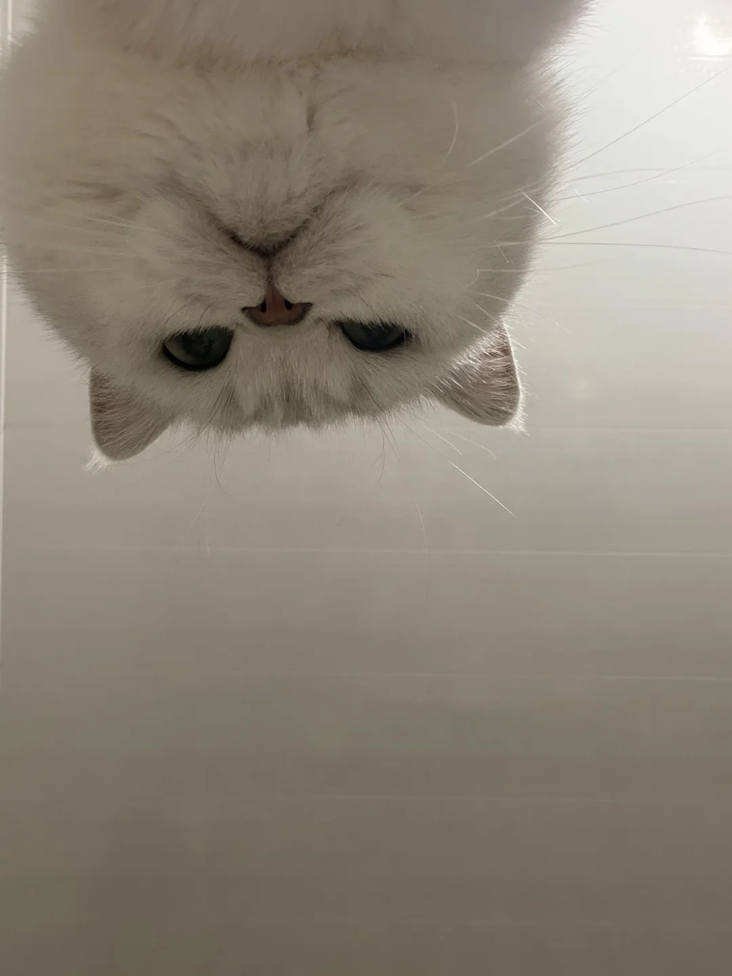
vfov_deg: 60.0
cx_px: 366
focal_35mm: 30
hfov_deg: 46.8
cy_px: 488
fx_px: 846
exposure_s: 1/33
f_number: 1.9
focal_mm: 2.71
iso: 250
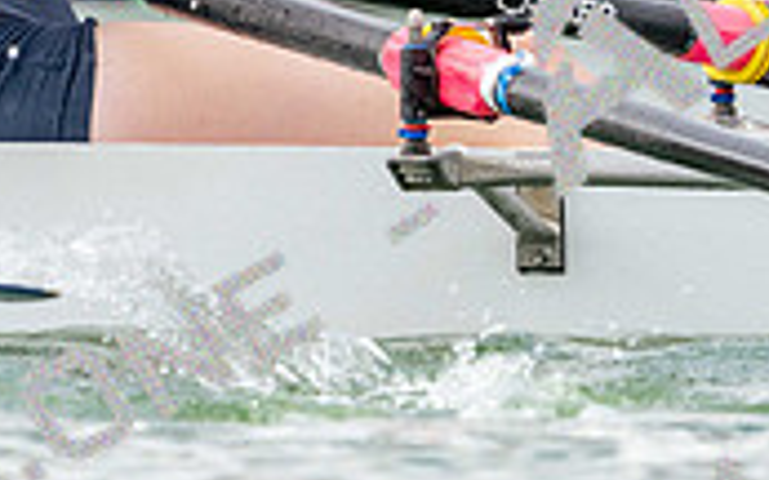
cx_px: 151
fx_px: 29164
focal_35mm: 1392
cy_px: -224
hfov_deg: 1.5
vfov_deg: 0.9
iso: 640
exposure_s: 1/1600
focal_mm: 407
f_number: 6.3
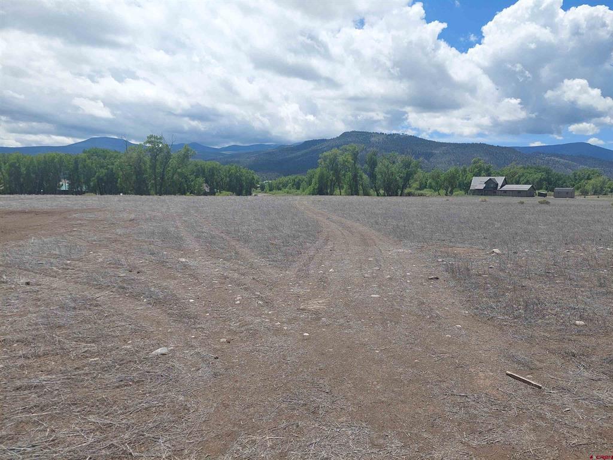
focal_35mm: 24
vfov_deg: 56.8
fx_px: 425
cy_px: 230
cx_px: 306
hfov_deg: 71.6
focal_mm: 5.23
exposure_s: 1/2275
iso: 40
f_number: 1.8
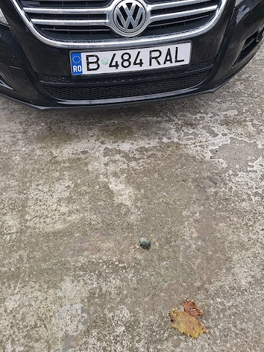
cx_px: 124
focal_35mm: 39
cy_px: 90
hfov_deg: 36.8
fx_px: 397
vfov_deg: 46.2
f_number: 1.8
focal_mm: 5.54
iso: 100
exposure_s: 1/100
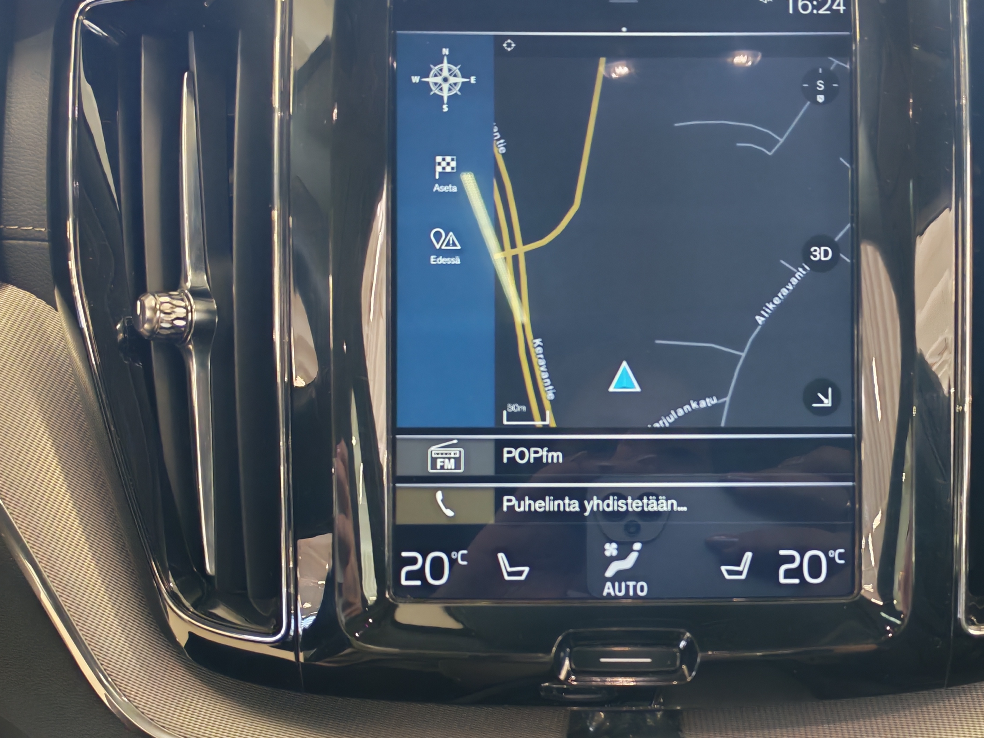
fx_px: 1251
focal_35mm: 44
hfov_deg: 42.5
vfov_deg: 32.8
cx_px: 633
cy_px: 449
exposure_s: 1/50
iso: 1250
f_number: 1.9
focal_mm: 6.12
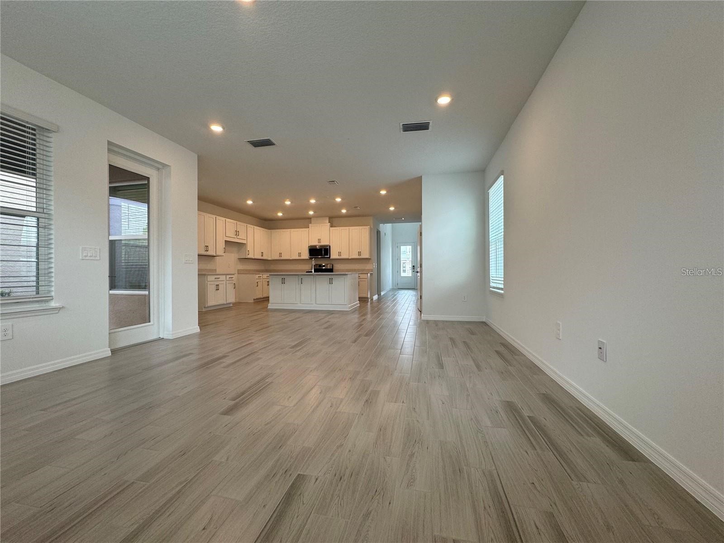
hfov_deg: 102.1
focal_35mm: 14
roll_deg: +0.2
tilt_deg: -0.8
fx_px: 293
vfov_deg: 85.7
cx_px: 362
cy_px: 272
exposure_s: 1/120
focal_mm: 2.22
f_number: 2.2
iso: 80
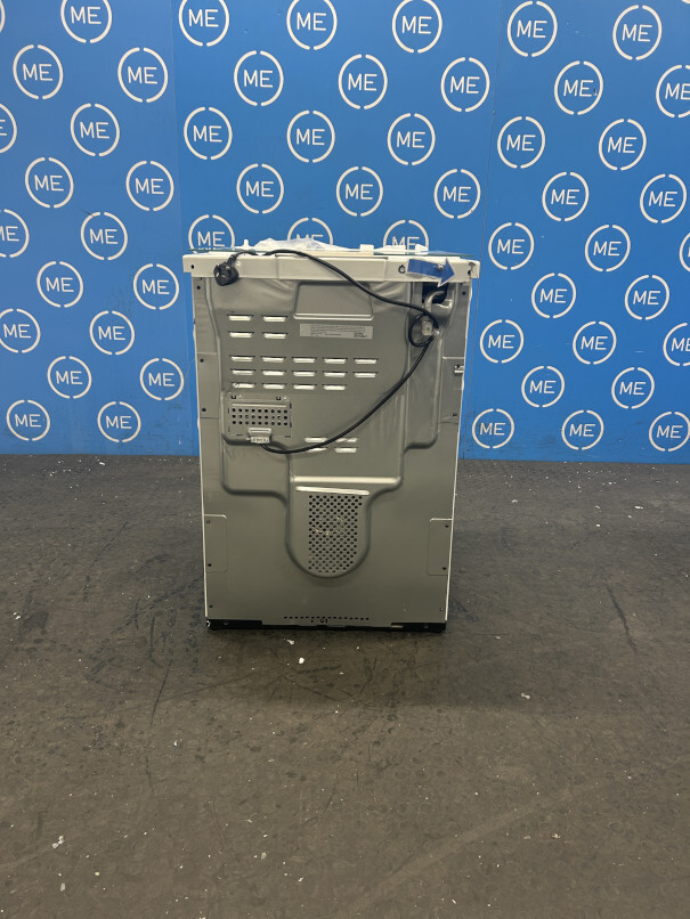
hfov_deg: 53.1
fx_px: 691
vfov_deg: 67.3
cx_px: 345
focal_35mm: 26
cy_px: 460
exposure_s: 1/50
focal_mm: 5.7
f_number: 1.5
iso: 100
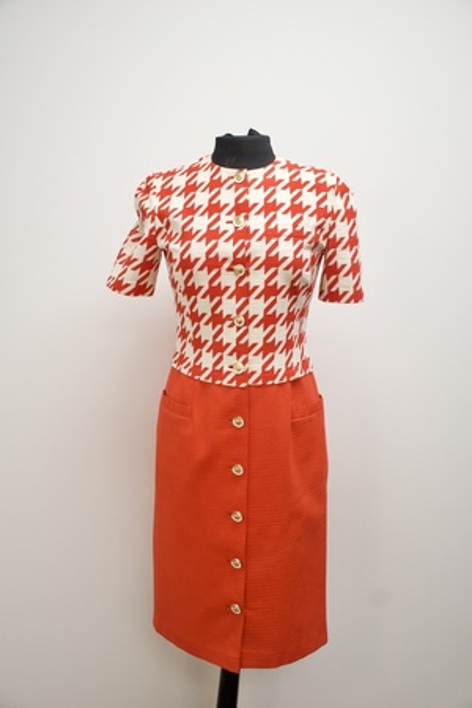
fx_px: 796
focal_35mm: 40
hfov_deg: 33.0
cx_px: 236
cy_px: 354
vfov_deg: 47.9
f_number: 4
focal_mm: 27
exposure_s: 1/160
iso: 1600
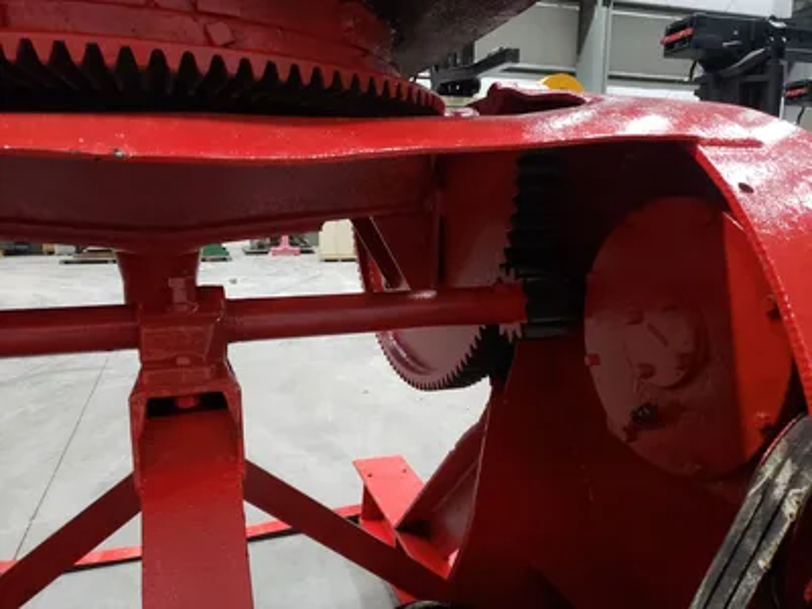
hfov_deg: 67.3
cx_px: 406
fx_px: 610
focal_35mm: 26
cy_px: 304
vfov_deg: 53.1
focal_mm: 4.3
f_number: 1.5
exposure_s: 1/30
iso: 250
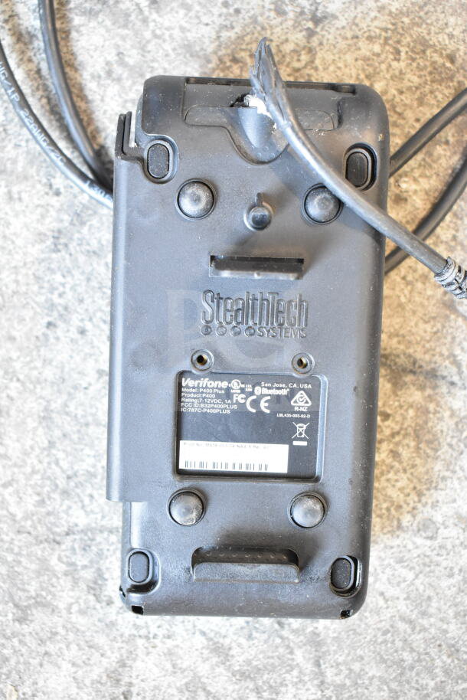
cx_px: 234
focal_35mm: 48
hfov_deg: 28.1
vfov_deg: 41.1
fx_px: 933
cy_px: 350
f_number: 4.5
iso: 2800
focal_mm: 32
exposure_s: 1/50
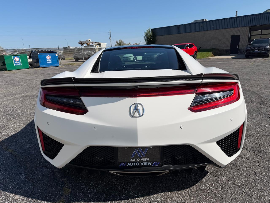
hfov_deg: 71.6
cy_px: 102
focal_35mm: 24
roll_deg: +2.6
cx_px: 135
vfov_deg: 56.8
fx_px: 187
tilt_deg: -14.1
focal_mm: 6.76
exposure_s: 1/8130
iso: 80
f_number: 1.78
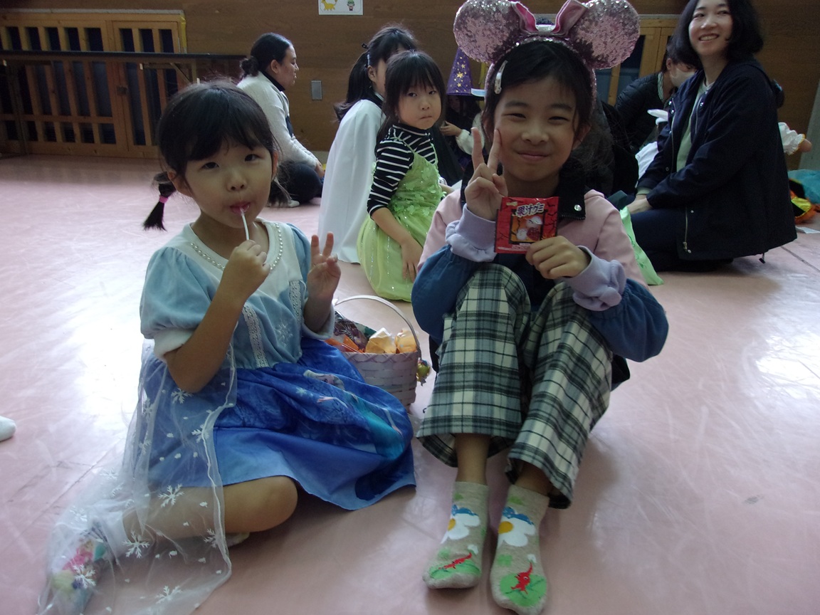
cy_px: 308
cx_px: 410
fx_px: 640
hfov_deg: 65.3
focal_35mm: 27
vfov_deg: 51.4
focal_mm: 4.9
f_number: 3
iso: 159
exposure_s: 1/34
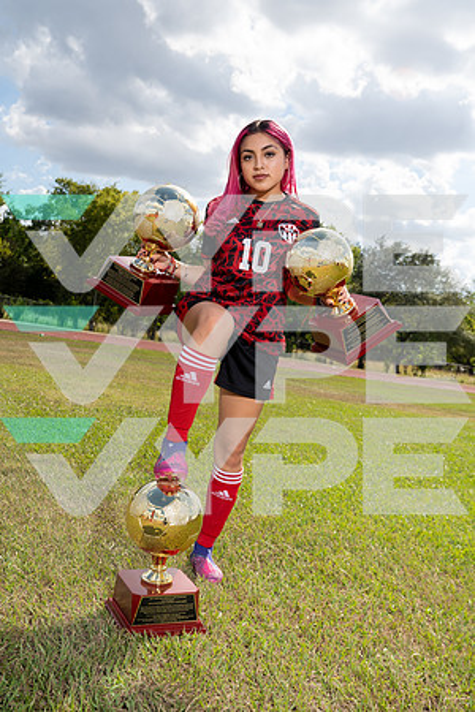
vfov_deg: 51.9
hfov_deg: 35.9
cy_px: 356
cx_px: 238
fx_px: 732
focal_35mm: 37
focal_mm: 37
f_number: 7.1
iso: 100
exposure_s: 1/250
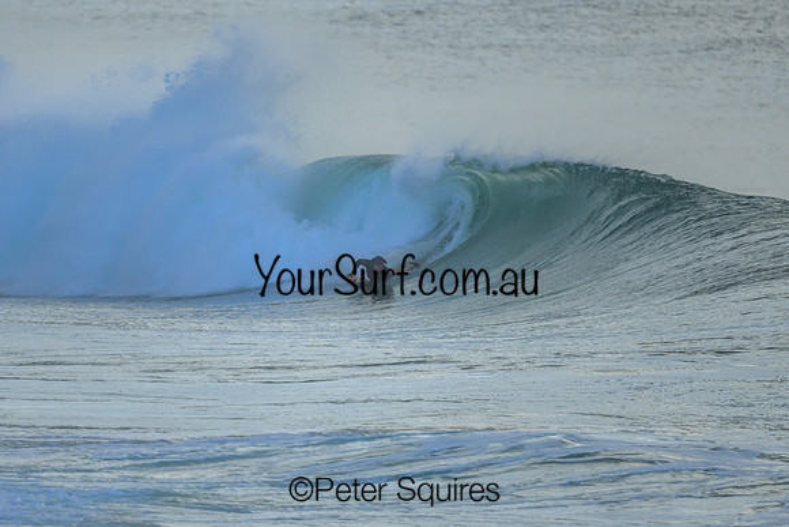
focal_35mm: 1099
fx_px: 24083
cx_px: 353
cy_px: 259
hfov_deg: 1.9
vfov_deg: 1.3
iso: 900
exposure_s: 1/2500
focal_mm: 800
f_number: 6.3
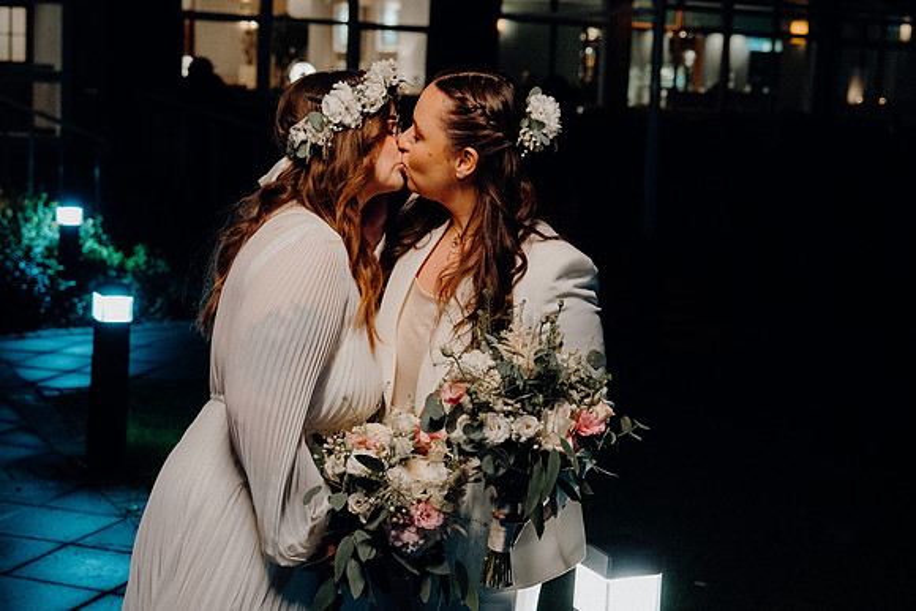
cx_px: 458
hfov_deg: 31.9
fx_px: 1603
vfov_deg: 21.6
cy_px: 306
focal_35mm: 63
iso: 3200
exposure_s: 1/160
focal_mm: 42
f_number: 3.5
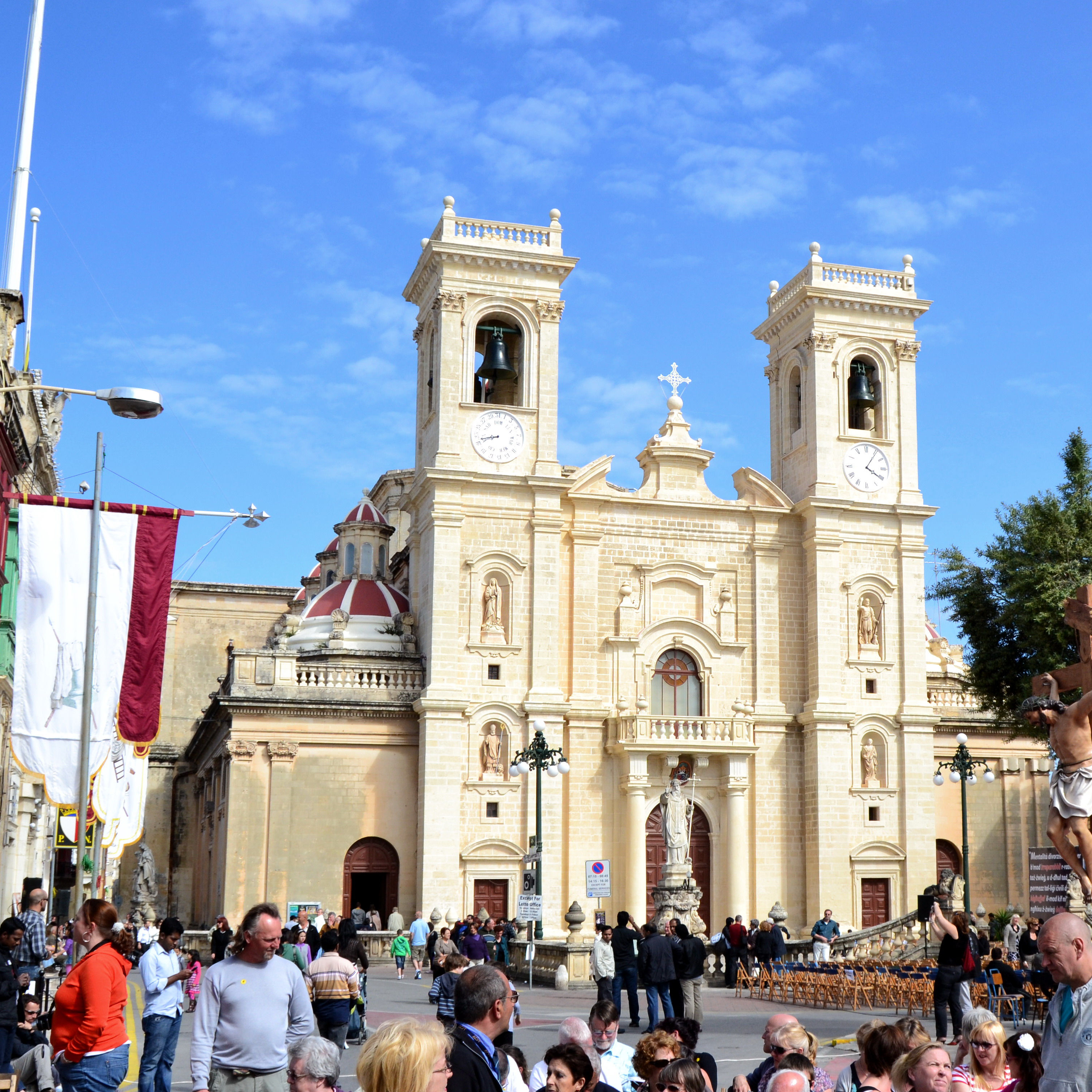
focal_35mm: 45
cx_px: 696
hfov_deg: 37.6
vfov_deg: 37.8
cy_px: 541
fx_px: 1593
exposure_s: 1/400
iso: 400
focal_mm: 23
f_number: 11
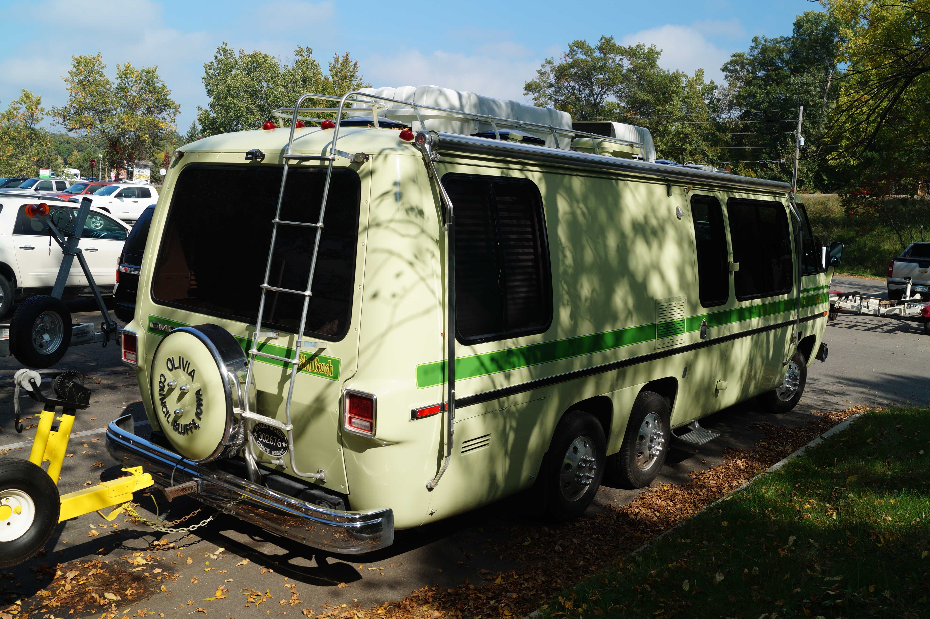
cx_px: 465
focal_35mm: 33
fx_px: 852
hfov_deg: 57.2
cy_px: 310
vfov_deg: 39.9
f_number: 8
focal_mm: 22
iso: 100
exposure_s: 1/125
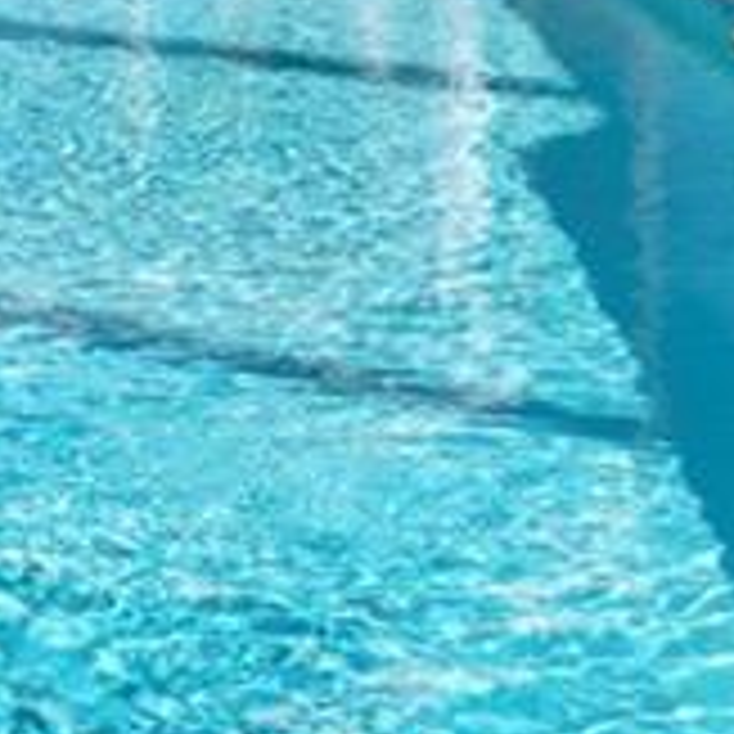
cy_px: -408
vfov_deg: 16.0
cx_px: -14
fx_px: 2367
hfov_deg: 17.2
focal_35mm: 99
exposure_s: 1/60
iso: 100
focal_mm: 18.5
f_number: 8
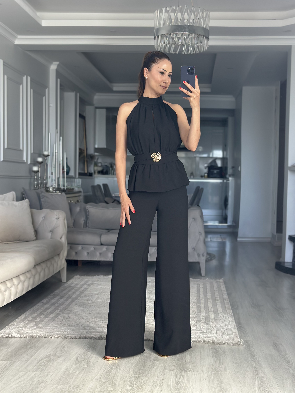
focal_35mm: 48
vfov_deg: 39.7
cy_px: 196
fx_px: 545
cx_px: 148
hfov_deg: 30.3
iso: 125
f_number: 1.78
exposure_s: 1/121
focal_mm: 6.86
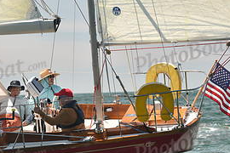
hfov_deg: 9.6
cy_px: 108
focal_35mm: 215
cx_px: 91
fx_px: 1374
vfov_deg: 6.4
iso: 250
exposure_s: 1/800
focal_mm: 100
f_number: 4
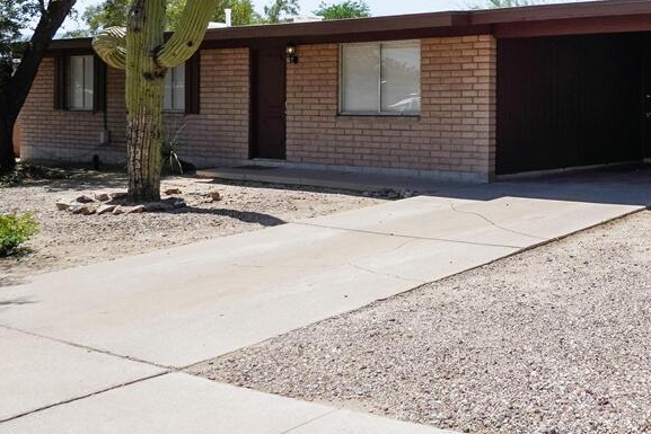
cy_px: -46
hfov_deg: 46.5
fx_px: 705
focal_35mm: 39
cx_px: 537
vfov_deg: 30.5
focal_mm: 10
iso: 100
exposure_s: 1/400
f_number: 8
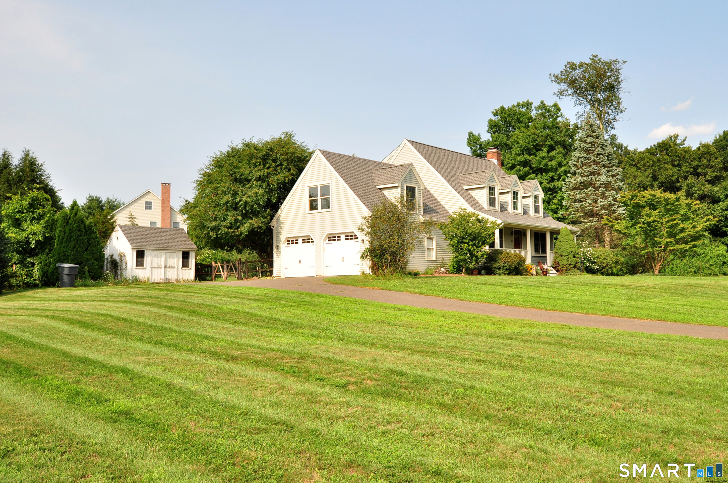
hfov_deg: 62.0
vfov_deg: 43.5
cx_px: 364
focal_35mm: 30
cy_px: 242
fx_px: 606
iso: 250
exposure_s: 1/320
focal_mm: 20
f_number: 8
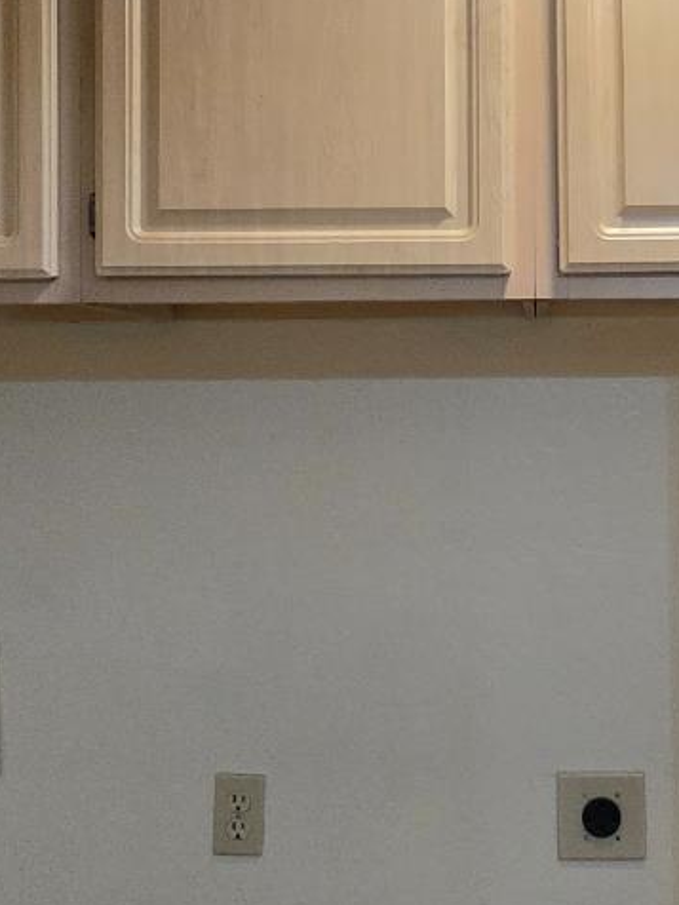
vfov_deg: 45.7
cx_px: 502
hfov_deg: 34.5
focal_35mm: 41
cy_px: 389
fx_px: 1072
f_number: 2.2
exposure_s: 1/60
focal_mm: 1.7
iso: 160
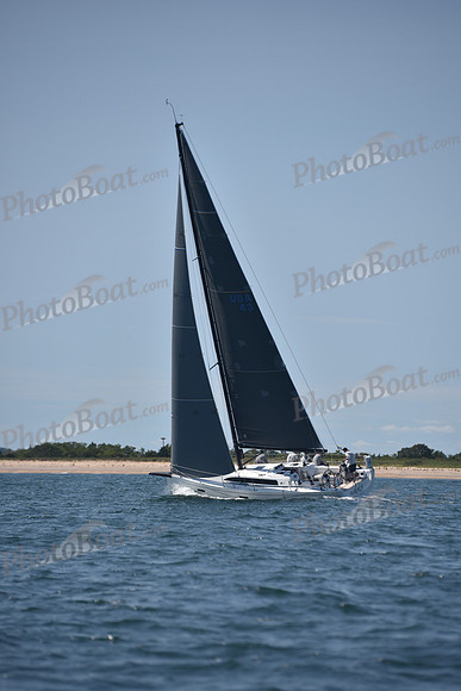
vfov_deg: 10.3
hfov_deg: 6.9
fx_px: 3839
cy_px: 346
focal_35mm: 200
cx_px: 230
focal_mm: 200
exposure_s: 1/2000
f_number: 4.5
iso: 250
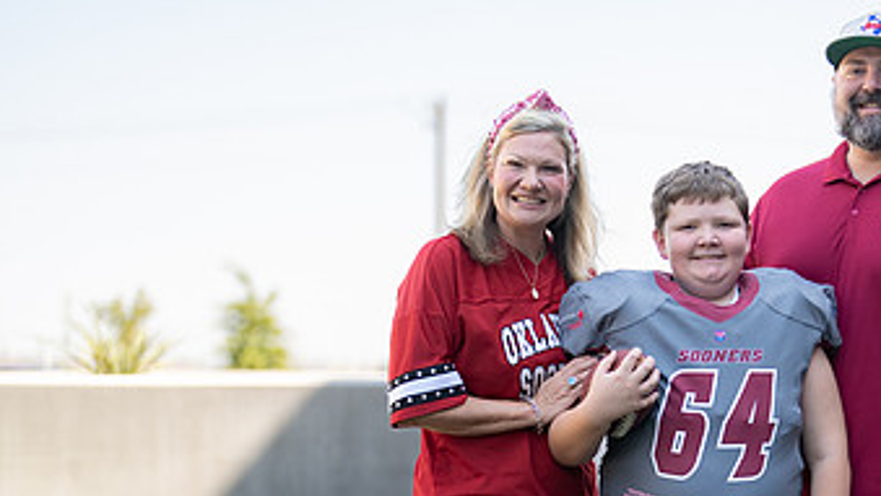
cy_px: 507
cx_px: 815
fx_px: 2407
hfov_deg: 20.3
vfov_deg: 11.6
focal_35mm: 103
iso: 100
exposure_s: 1/2000
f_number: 1.2
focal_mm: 50
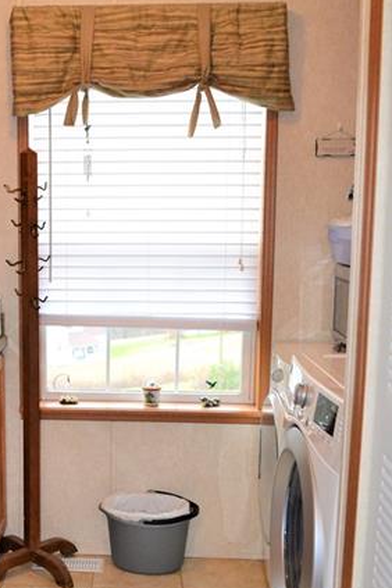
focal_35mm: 49
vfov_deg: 40.2
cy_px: 342
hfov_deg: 26.7
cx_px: 50
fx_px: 800
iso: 800
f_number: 3.5
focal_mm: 18
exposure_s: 1/60
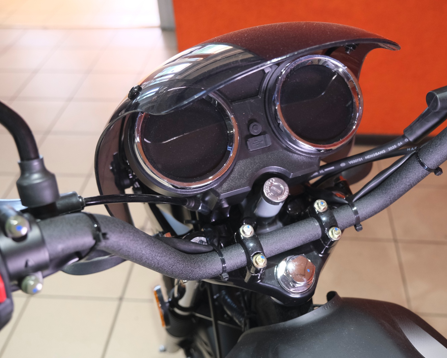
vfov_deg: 43.4
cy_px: 180
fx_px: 450
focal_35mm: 34
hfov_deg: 52.7
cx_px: 247
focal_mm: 20.2
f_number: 4
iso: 1600
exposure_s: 1/100
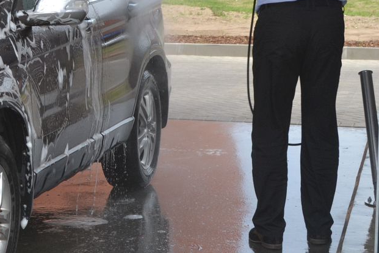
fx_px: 1221
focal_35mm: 116
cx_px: -62
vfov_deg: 11.8
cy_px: 61
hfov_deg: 16.9
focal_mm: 32
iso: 400
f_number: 10
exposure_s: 1/250
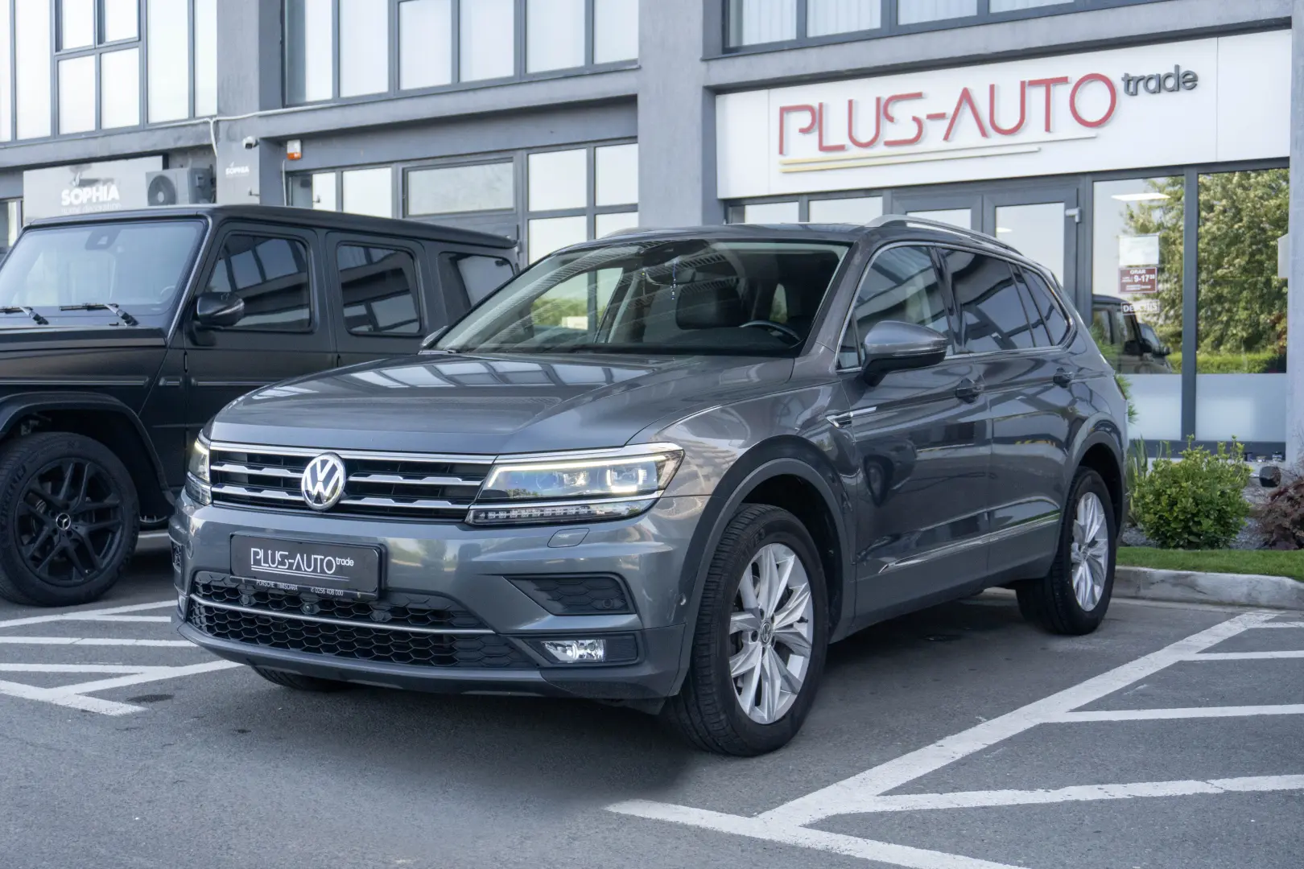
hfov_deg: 43.6
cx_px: 652
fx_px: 1630
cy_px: 434
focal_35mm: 45
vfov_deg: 29.9
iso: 1000
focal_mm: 30
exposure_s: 1/200
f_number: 5
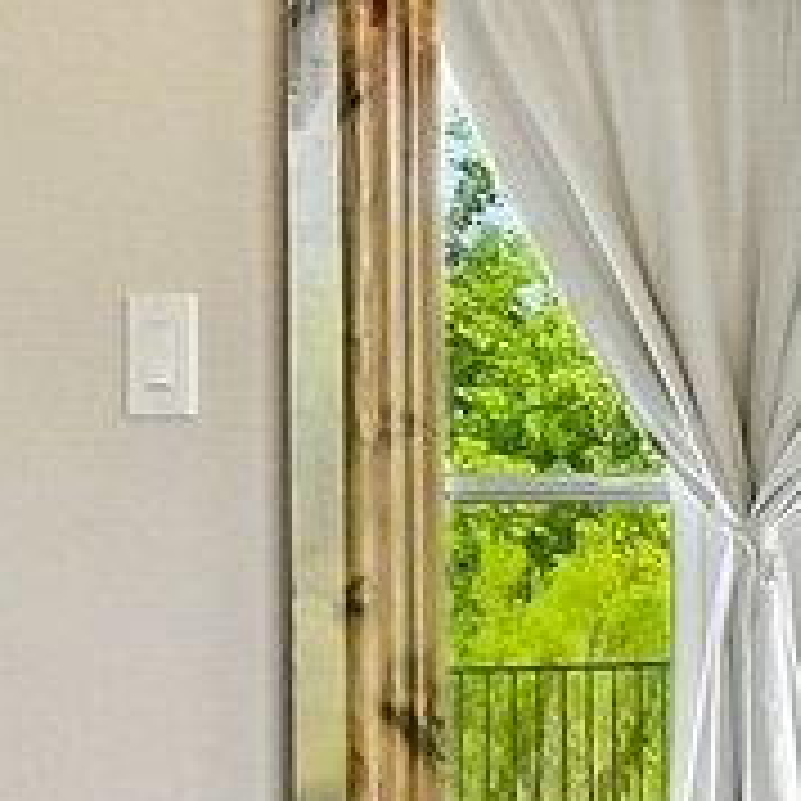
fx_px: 3848
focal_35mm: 147
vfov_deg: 11.9
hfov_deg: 9.4
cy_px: 259
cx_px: 2398
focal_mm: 10
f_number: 8
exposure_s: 1/40
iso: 400
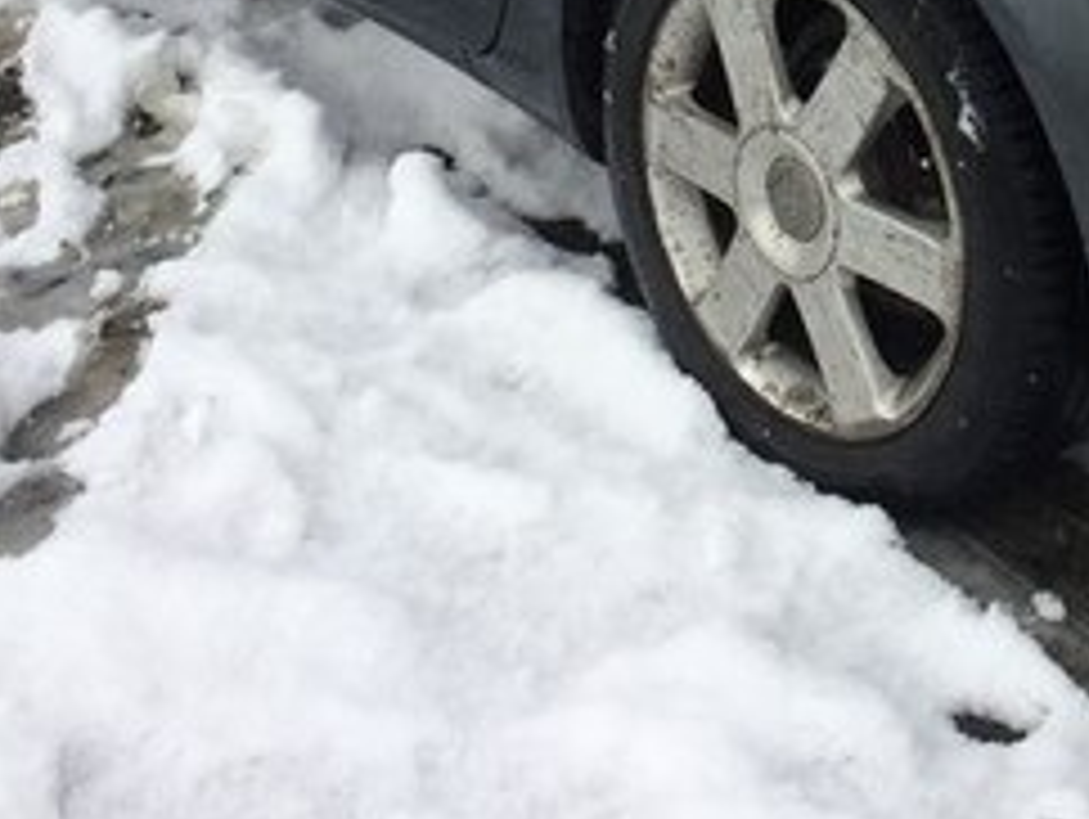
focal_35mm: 79
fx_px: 2488
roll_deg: +0.3
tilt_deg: -19.5
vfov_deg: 17.7
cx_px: 1035
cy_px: -182
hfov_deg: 23.8
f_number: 2.2
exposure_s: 1/398
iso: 32
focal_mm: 4.15
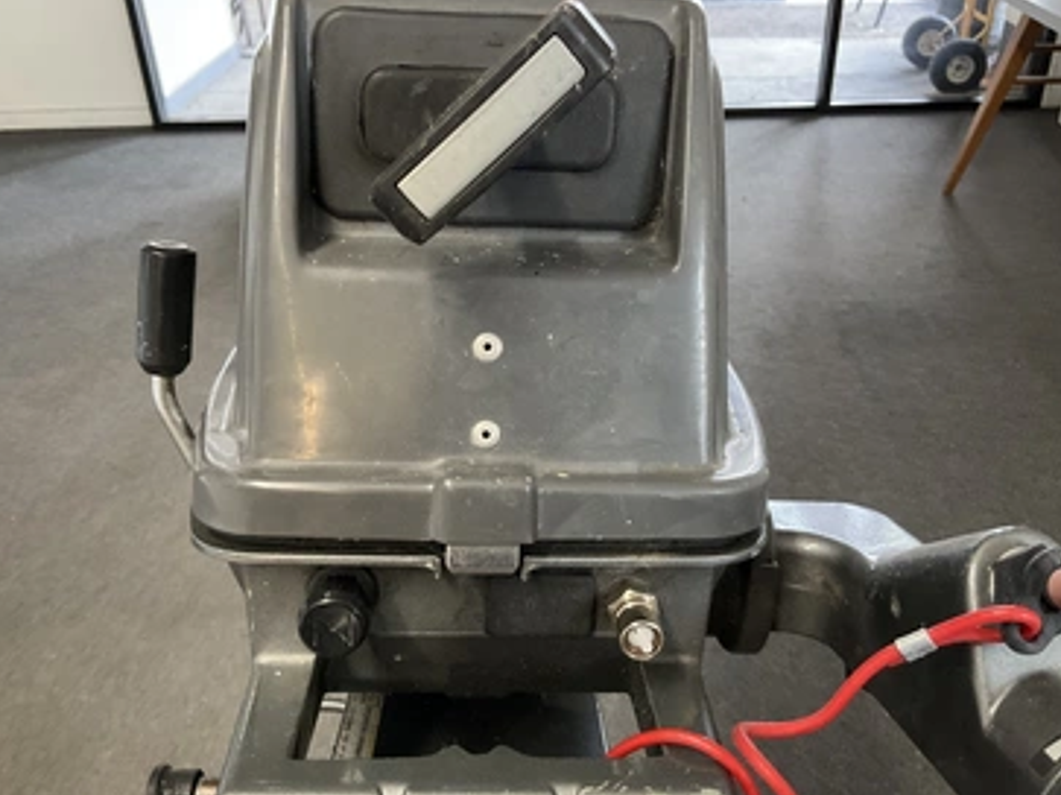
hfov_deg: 56.8
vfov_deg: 44.1
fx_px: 980
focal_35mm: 32
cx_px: 514
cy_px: 377
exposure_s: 1/40
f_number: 1.8
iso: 250
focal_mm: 3
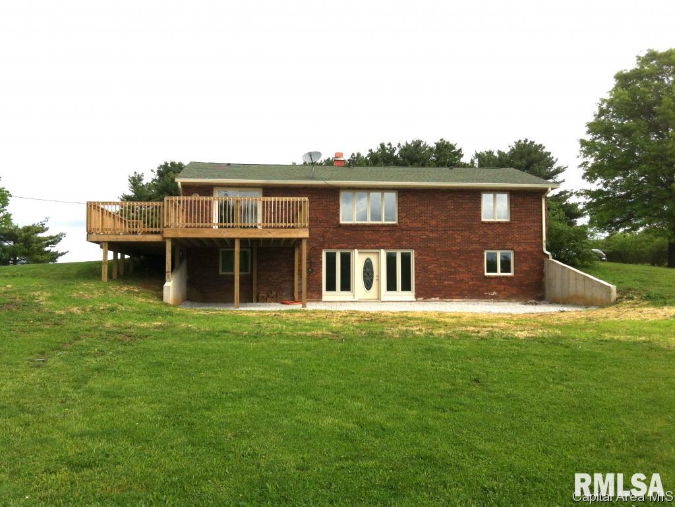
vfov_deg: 40.7
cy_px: 254
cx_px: 338
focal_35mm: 35
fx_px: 683
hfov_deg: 52.6
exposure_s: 1/1077
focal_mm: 3.85
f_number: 2.8
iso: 80
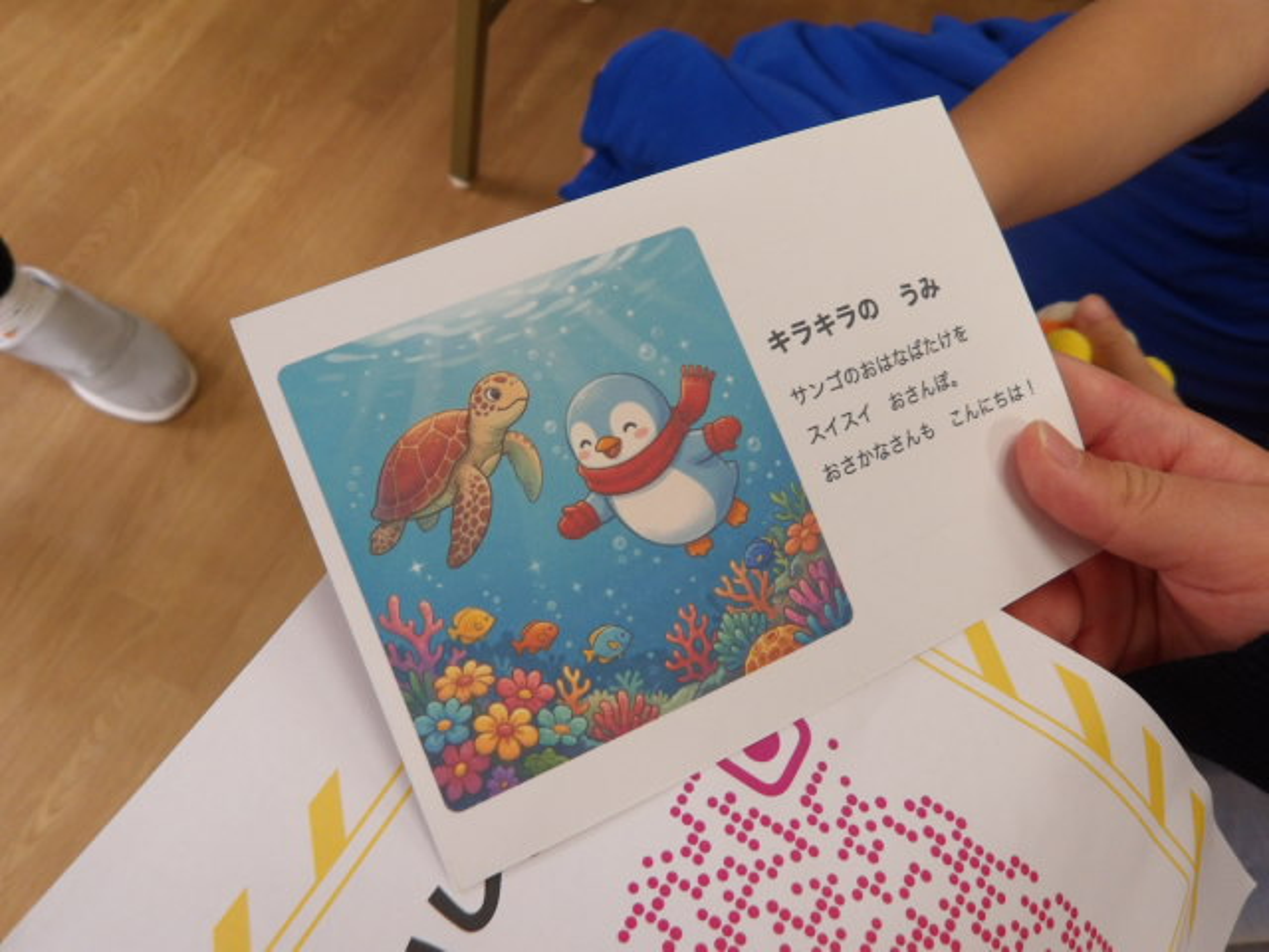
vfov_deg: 51.4
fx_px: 990
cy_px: 476
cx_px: 634
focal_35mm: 27
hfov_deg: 65.3
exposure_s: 1/60
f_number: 3
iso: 223
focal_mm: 4.9
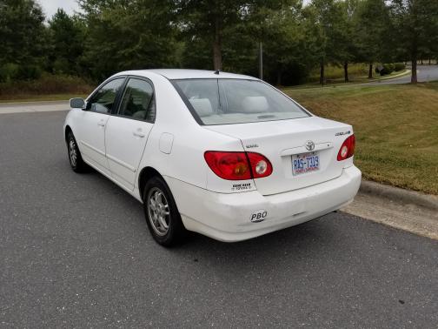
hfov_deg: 67.3
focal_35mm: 26
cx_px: 219
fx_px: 329
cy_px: 164
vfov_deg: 53.1
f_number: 1.7
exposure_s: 1/772
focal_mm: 4.3
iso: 50
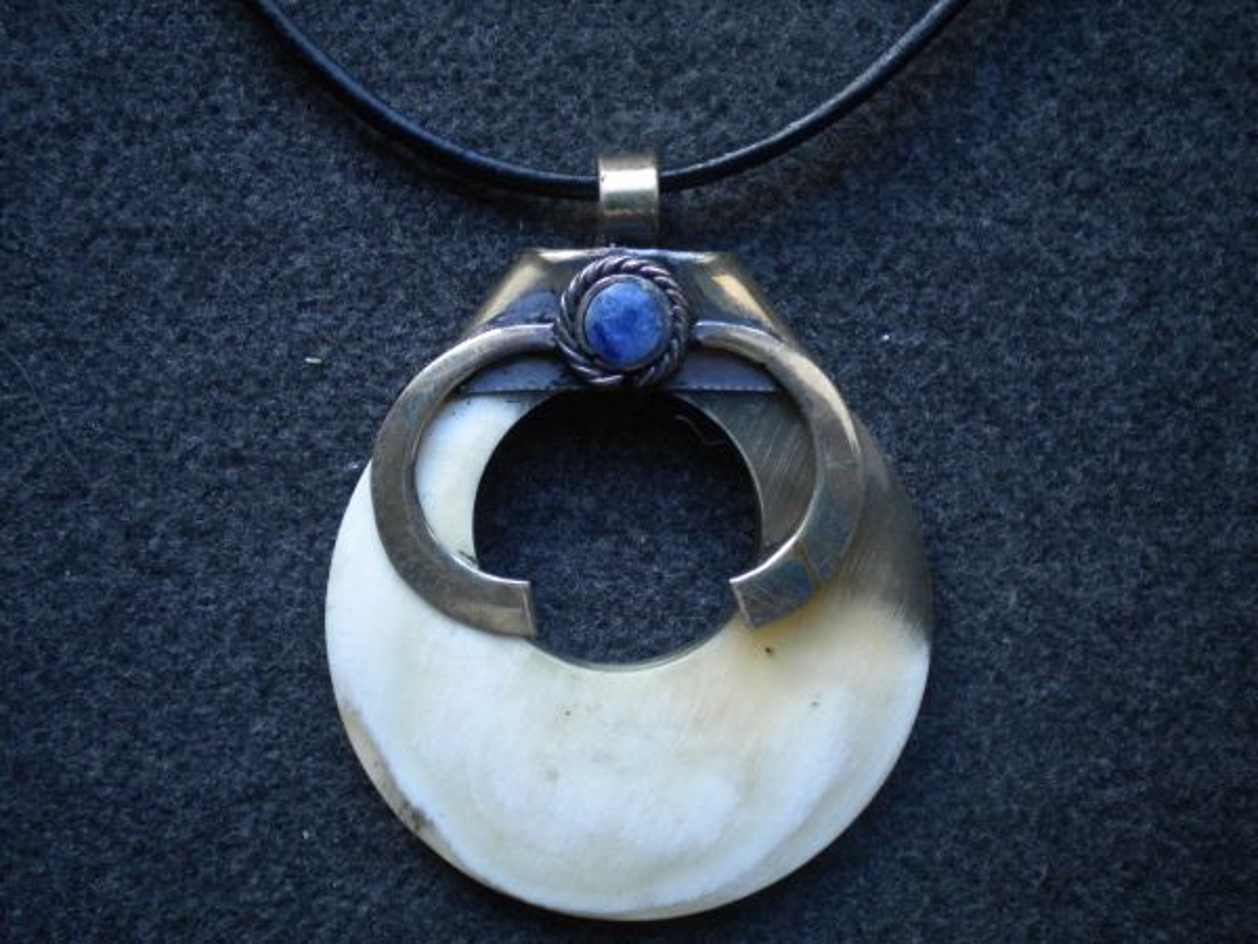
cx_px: 629
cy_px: 472
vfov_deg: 35.1
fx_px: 1490
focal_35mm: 41
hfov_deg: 45.8
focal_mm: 7.4
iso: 302
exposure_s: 1/60
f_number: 3.5
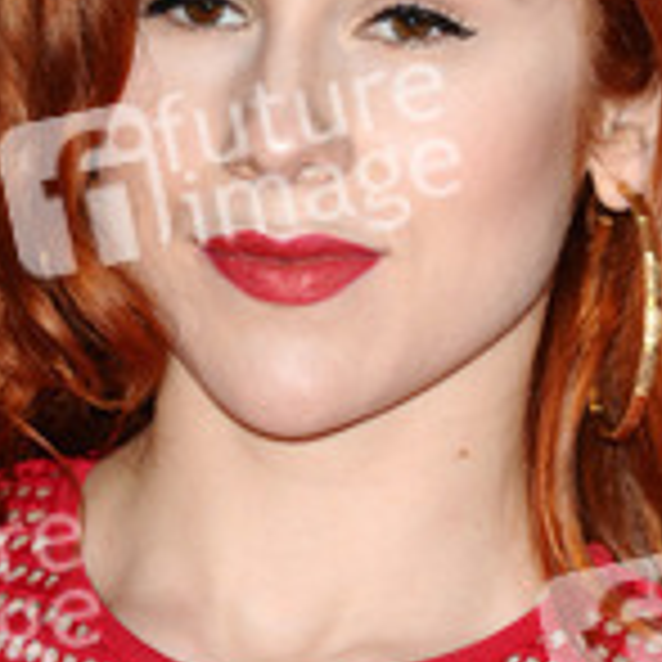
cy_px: 396
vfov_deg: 3.5
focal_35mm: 504
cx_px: 363
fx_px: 10908
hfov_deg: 3.5
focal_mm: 145
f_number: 4.5
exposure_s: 1/250
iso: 320
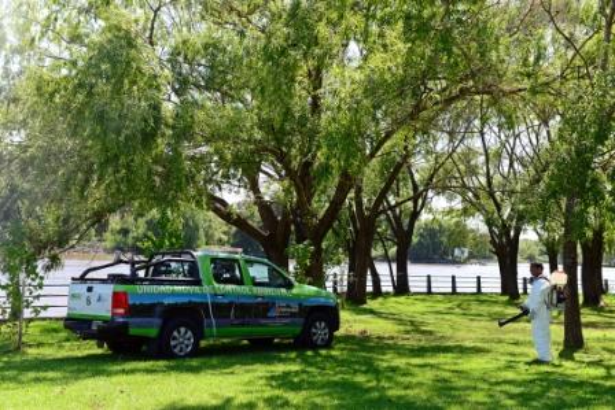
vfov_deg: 27.0
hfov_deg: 39.6
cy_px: 205
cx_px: 308
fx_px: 854
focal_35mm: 50
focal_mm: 50
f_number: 9
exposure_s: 1/250
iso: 320
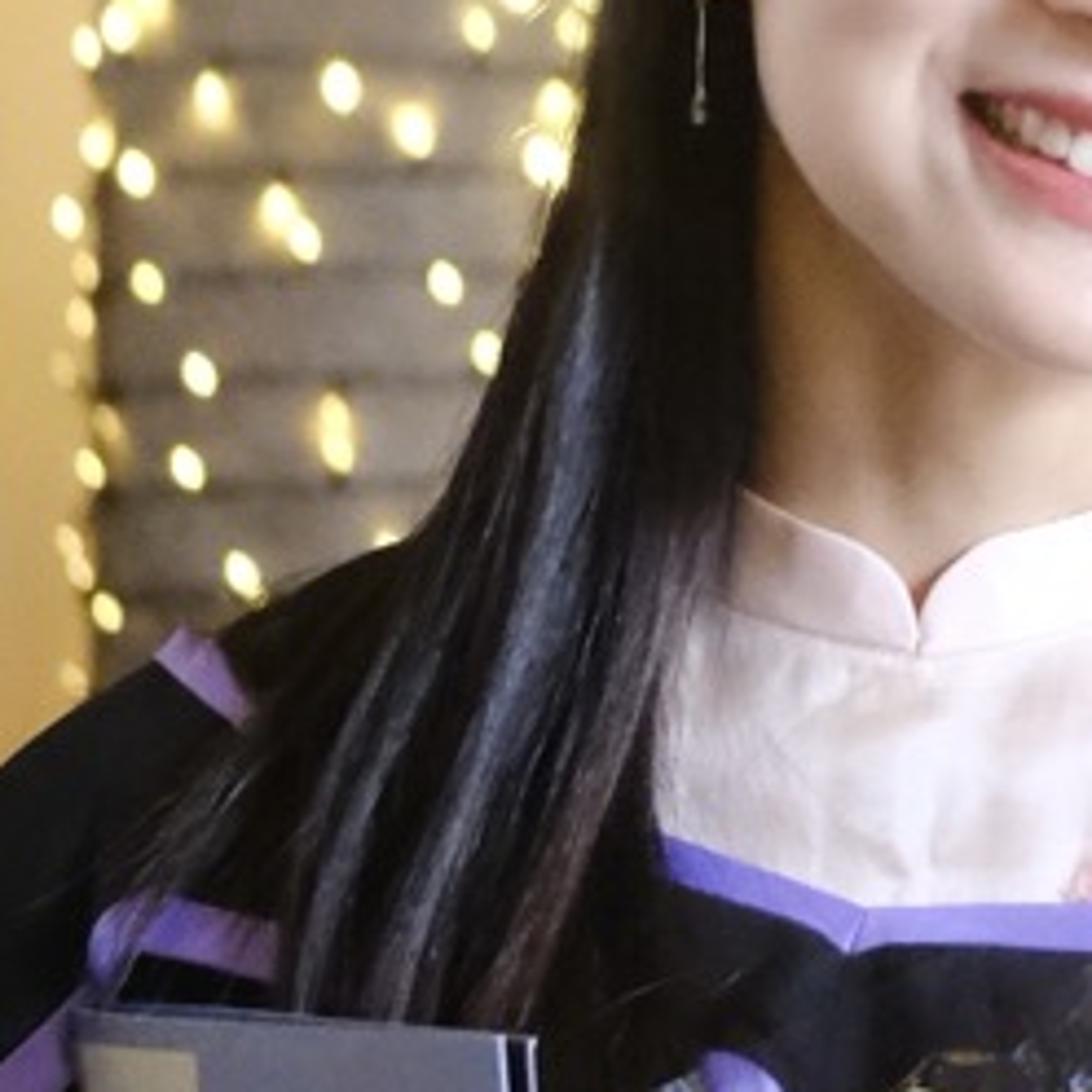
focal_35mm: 180
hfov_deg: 9.6
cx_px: 1138
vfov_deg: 9.7
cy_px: 511
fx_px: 6424
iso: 8000
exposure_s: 1/125
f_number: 2.8
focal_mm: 27
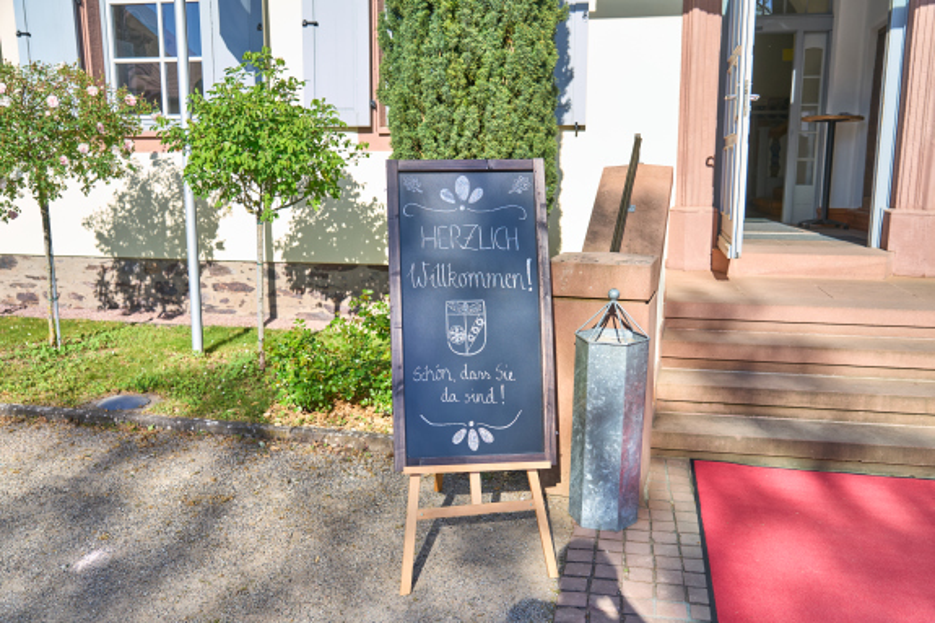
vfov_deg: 43.6
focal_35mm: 30
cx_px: 468
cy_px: 312
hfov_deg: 61.9
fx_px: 779
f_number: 4
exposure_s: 1/400
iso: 125
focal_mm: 30
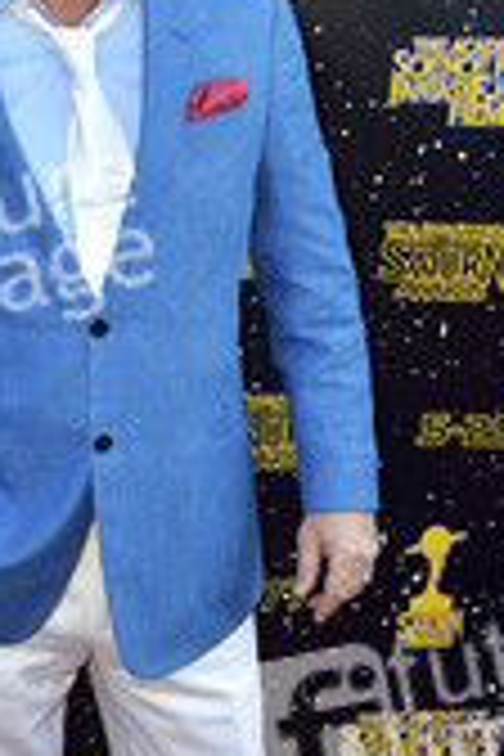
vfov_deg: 29.1
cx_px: 56
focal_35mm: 69
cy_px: 486
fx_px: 1449
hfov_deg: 19.4
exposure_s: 1/320
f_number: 6.3
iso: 500
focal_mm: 29
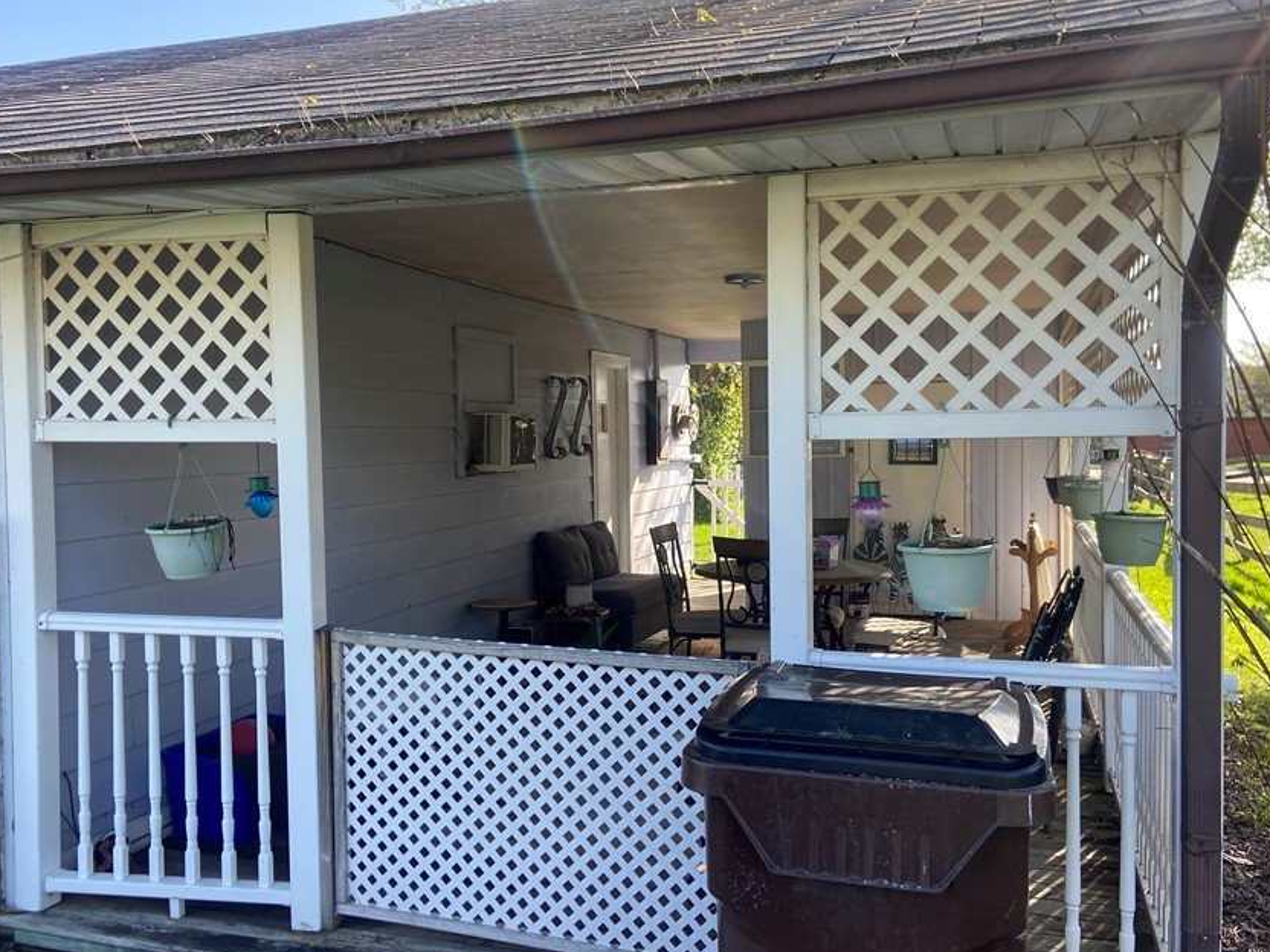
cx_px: 618
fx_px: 1174
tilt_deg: -3.7
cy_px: 485
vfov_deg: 44.2
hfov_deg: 56.8
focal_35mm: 32
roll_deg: +0.7
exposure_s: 1/361
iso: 32
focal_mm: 4.25
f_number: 1.8
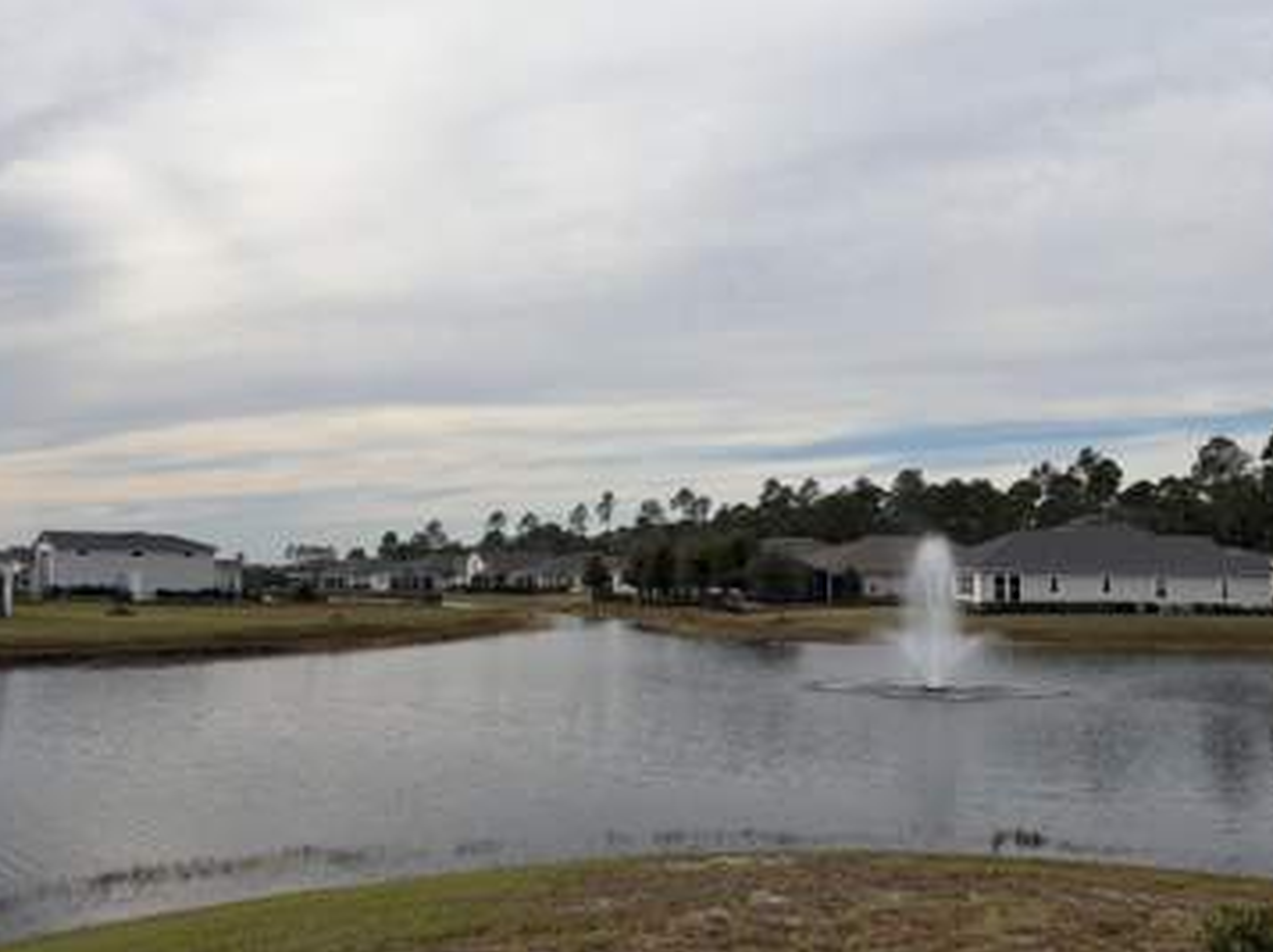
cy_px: 458
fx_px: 1286
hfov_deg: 52.7
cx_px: 642
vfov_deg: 40.6
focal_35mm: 35
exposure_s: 1/4608
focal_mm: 5.96
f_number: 1.6
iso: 50
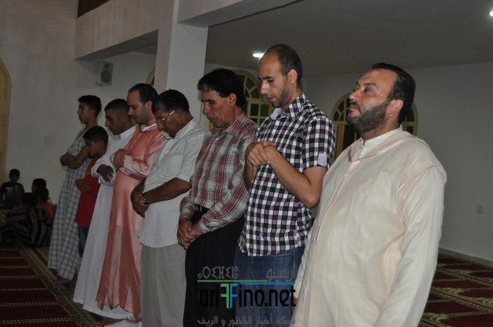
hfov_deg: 42.4
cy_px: 164
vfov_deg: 28.9
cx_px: 246
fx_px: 636
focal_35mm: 46
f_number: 4.2
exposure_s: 1/60
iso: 800
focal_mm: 31
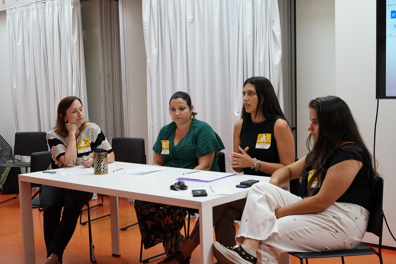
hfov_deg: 39.6
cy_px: 132
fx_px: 550
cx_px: 198
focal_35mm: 50
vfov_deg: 27.0
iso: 2500
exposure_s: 1/250
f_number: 5.6
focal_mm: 50
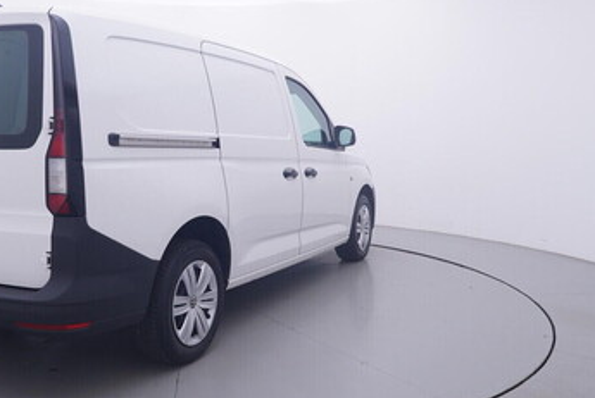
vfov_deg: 37.1
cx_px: 203
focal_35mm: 36
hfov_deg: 52.4
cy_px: 168
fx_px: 592
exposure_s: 1/80
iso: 200
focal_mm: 15
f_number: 5
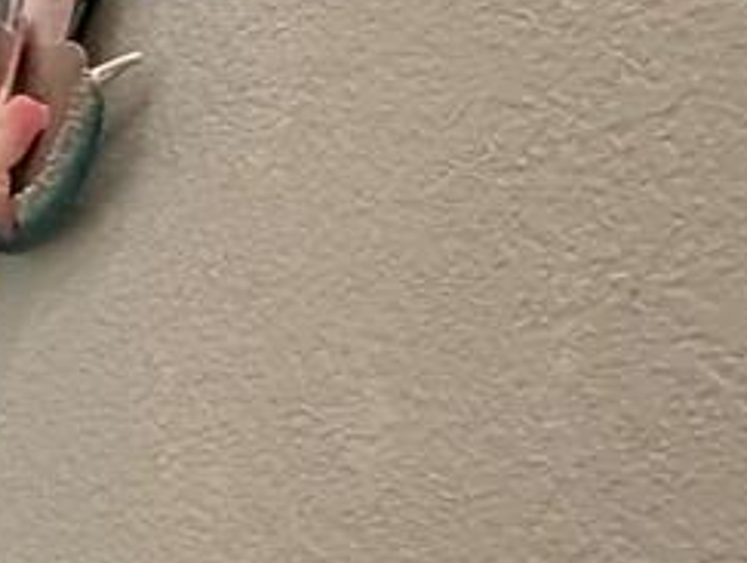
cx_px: -1076
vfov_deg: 14.9
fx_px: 1988
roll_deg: -3.4
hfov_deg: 14.1
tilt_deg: -4.8
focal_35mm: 92
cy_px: 868
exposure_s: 1/60
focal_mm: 2.22
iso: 640
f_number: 2.2
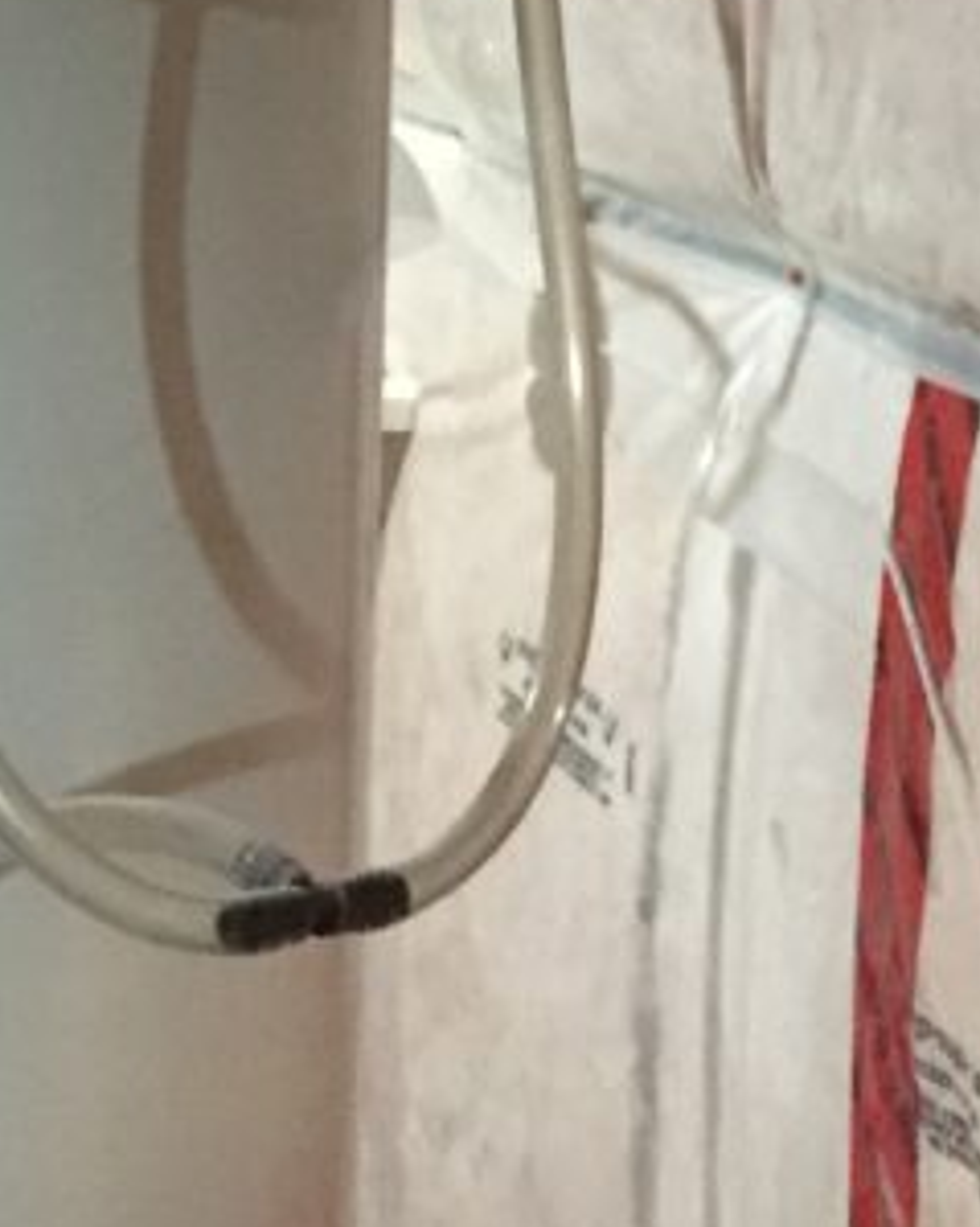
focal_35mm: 97
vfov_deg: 17.0
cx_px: 521
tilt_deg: +7.8
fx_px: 3519
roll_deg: -1.2
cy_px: -849
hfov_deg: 15.9
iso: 800
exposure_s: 1/15
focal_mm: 4.15
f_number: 2.2
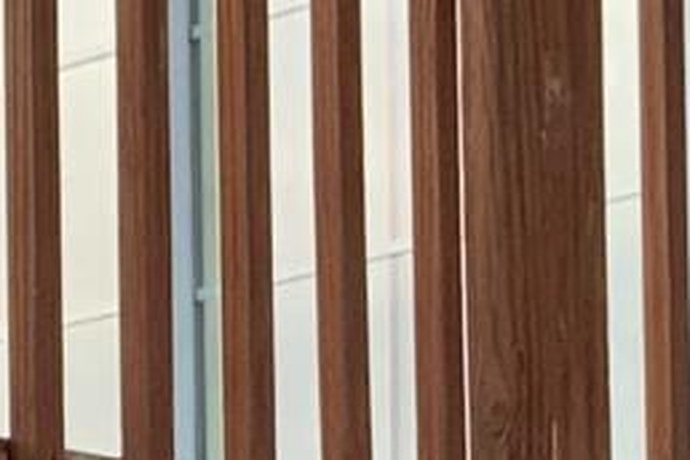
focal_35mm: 239
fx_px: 4580
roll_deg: +1.6
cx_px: -182
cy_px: 1198
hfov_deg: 8.5
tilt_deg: +1.1
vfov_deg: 5.5
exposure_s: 1/120
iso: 40
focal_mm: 3
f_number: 1.8
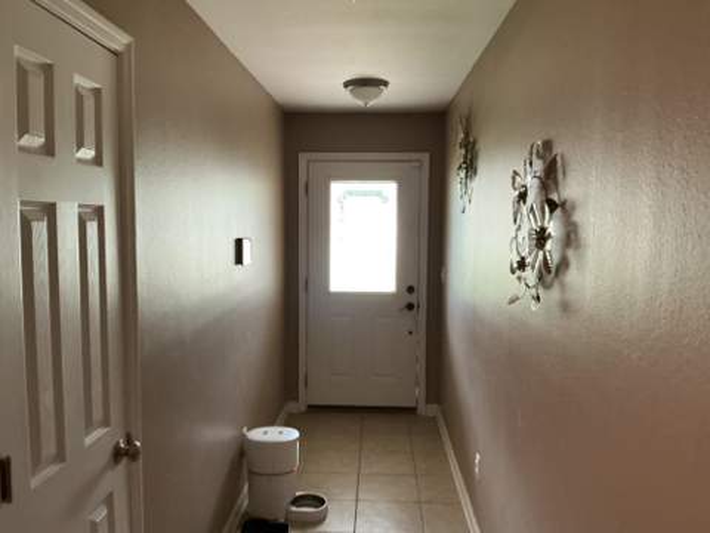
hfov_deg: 61.7
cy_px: 266
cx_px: 355
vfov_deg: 48.2
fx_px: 595
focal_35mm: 29
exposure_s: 1/60
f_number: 1.8
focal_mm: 3
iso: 200
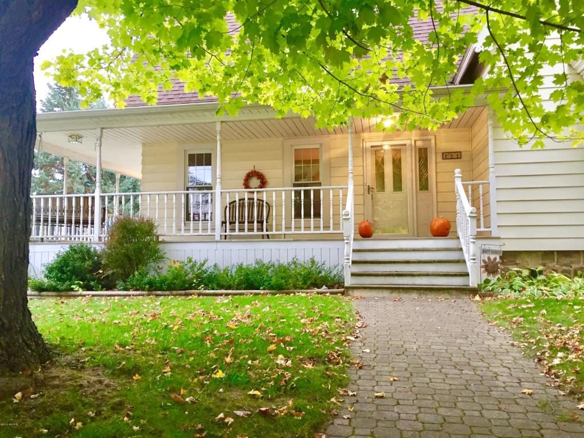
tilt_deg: +5.8
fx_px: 489
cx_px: 292
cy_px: 219
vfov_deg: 48.2
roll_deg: -0.6
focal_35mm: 29
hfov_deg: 61.7
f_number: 2.2
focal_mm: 4.15
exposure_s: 1/30
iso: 100
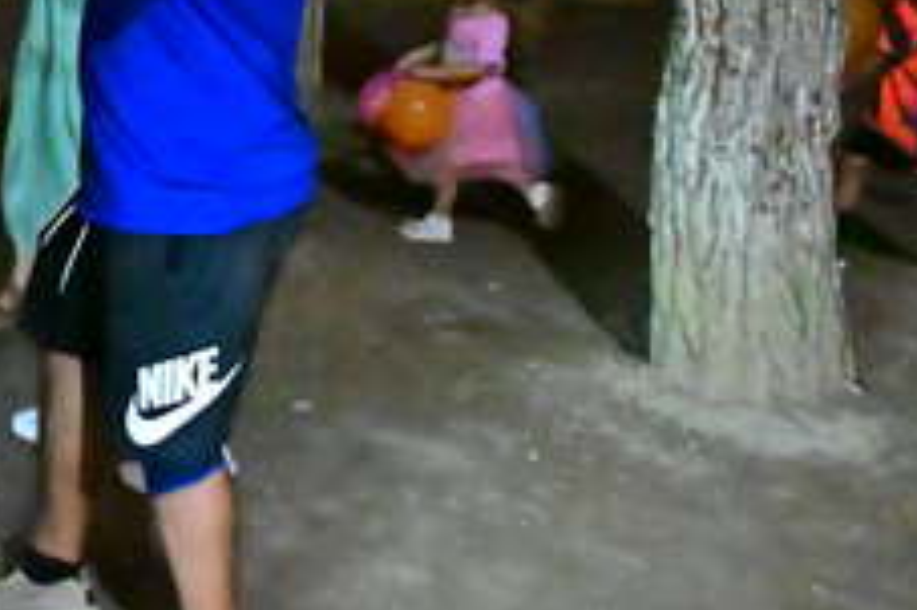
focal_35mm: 74
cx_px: -295
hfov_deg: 23.9
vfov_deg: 18.1
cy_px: 79
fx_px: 1884
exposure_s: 1/125
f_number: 2.8
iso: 16000
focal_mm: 16
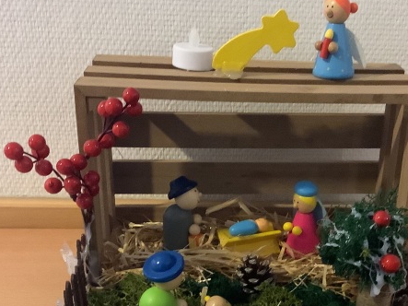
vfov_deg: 25.7
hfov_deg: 33.9
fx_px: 660
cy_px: 234
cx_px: 283
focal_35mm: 56
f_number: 2.4
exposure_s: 1/25
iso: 500
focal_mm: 3.3
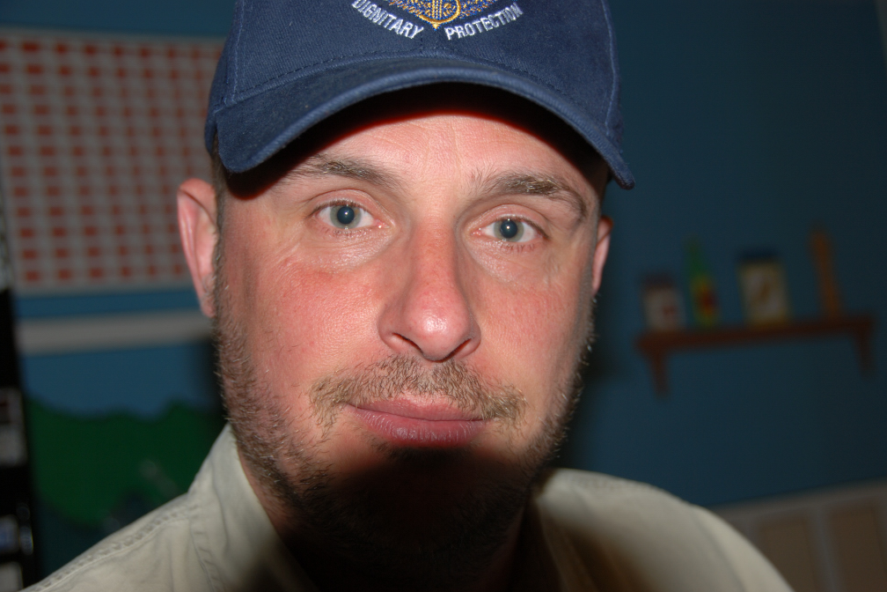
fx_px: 1503
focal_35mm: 61
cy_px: 301
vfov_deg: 22.3
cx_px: 450
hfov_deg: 32.9
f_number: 4.5
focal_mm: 40
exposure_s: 1/15
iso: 100
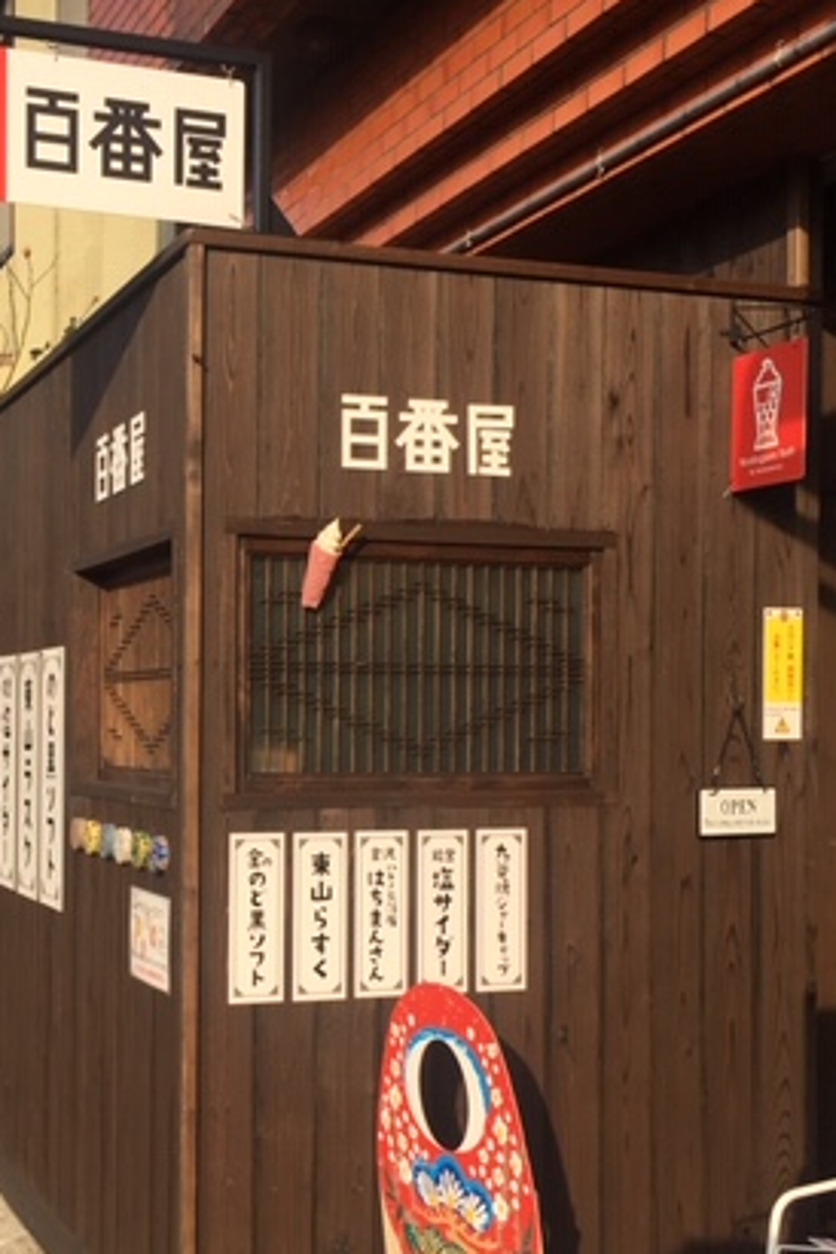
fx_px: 1637
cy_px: 723
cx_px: 180
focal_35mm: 47
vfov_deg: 41.8
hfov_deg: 28.1
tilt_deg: +0.7
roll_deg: -1.1
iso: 25
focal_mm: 4.15
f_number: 2.2
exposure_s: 1/1012
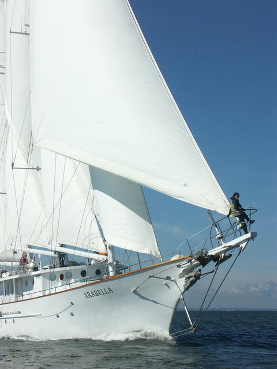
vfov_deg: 24.7
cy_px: 184
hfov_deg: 18.7
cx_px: 138
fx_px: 843
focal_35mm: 79
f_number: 9
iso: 100
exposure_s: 1/800
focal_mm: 19.52
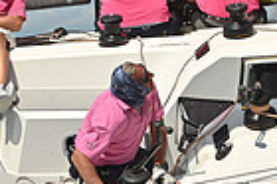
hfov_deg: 5.8
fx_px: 2736
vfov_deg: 3.9
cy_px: 98
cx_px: 166
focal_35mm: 356
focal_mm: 86
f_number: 10
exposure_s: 1/1250
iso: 250
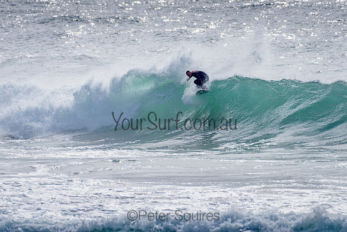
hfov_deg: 3.4
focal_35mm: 612
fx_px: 5902
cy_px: 90
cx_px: 173
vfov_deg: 2.2
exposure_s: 1/2000
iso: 64
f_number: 6.3
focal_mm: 500
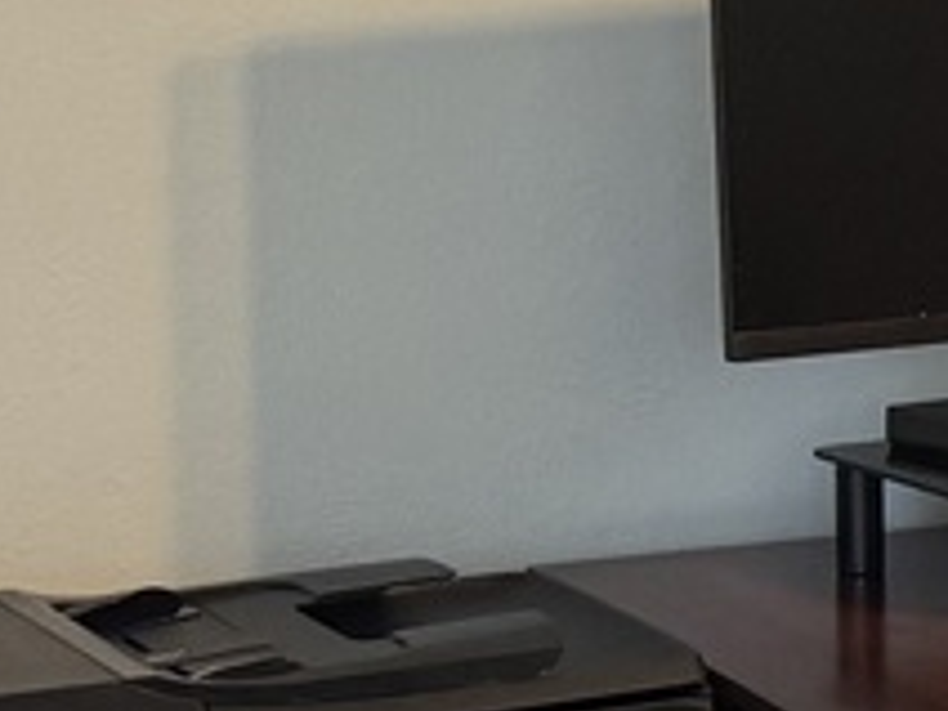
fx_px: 4464
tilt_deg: -9.1
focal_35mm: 163
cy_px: 300
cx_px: 3077
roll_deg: -3.0
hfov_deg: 9.1
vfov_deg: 9.1
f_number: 1.78
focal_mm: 6.76
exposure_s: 1/60
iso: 200
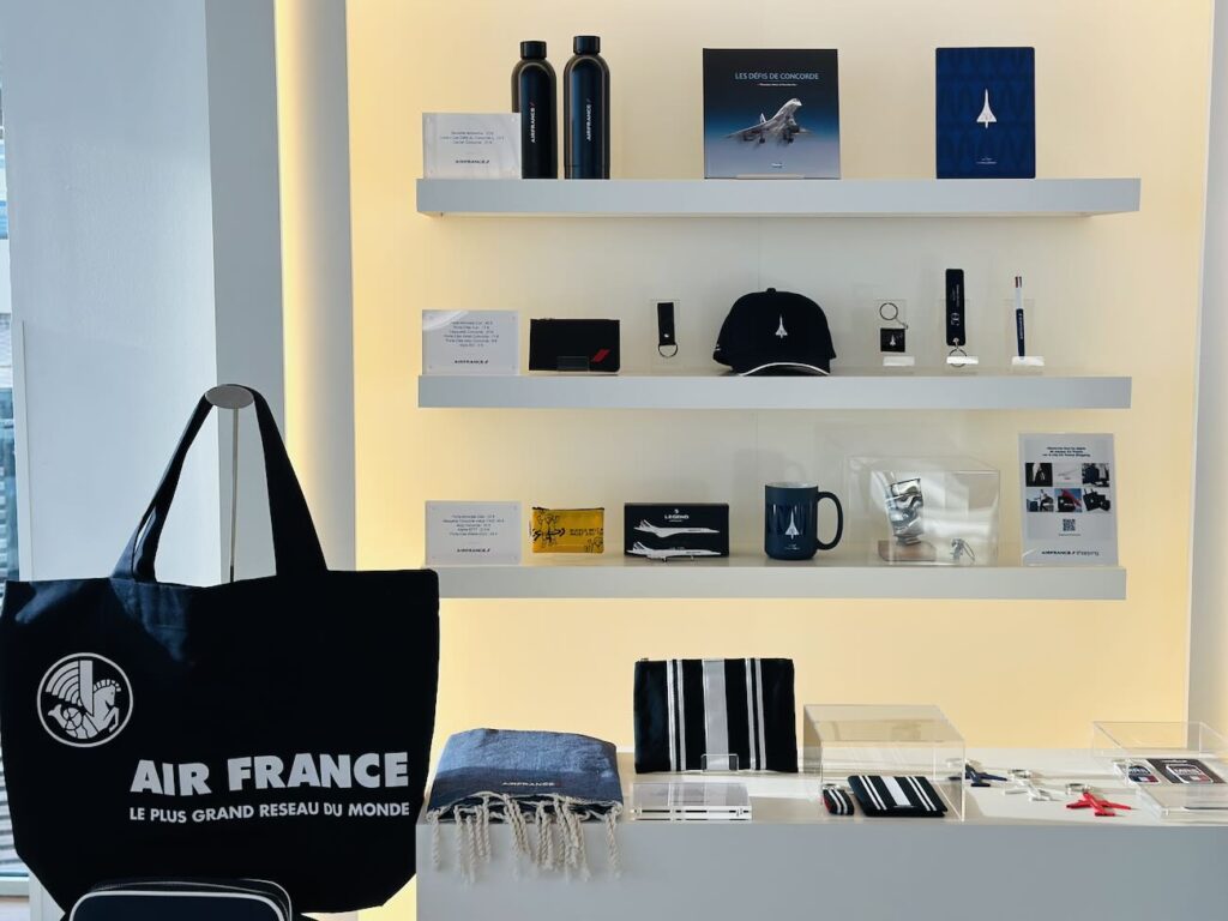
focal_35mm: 48
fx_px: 1703
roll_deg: +0.2
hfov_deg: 39.7
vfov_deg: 30.3
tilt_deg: -5.9
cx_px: 614
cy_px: 460
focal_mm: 6.86
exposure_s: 1/330
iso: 80
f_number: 1.78
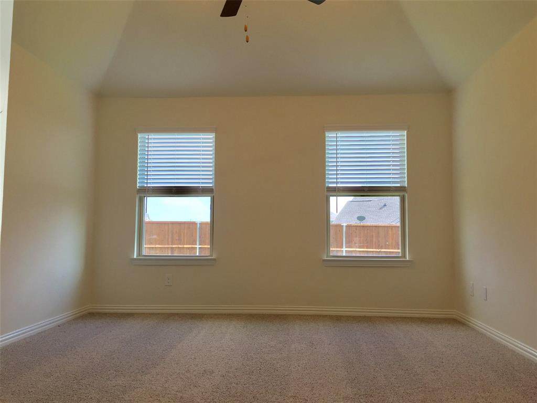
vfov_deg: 48.2
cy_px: 202
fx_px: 450
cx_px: 268
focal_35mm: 29
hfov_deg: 61.7
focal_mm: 4.15
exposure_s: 1/120
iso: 50
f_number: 2.2
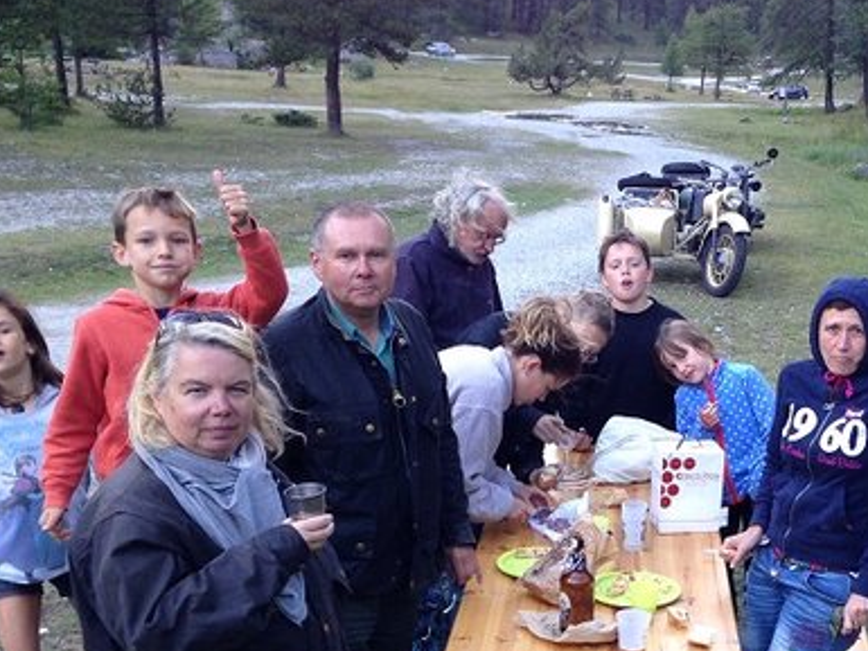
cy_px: 483
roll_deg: -2.0
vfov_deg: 24.2
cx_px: 661
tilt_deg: -18.8
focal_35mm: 60
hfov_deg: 31.5
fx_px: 1505
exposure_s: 1/120
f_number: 2.4
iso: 80
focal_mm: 4.12
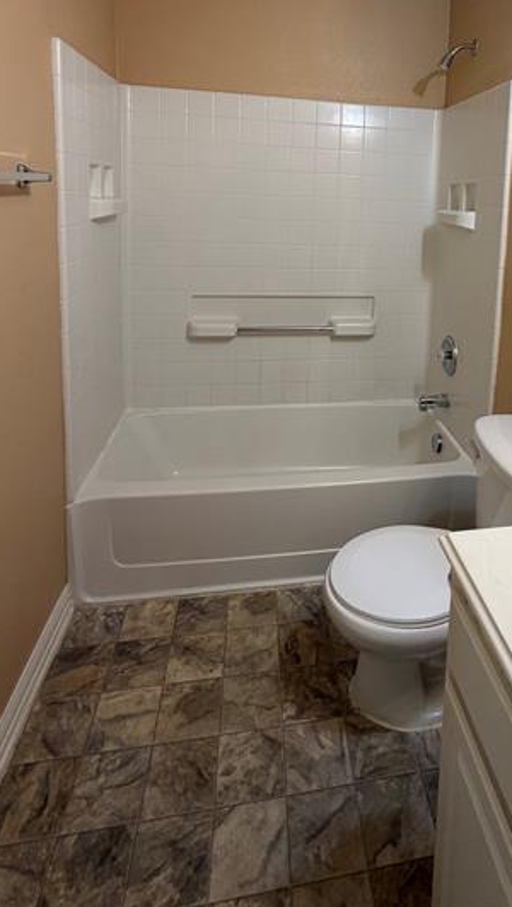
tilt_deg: -6.5
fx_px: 530
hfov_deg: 50.2
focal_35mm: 22
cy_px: 256
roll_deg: -3.1
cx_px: 360
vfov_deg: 76.7
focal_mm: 2.22
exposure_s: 1/60
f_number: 2.2
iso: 160
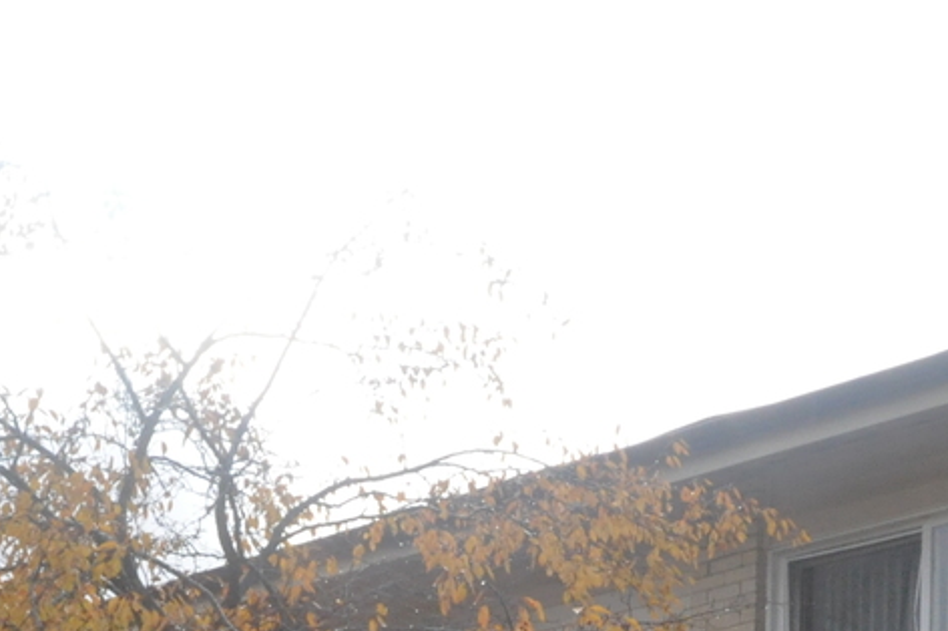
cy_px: 1023
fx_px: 3263
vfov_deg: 10.6
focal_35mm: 124
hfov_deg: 16.5
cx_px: 400
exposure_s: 1/200
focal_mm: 24
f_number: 18
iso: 1250
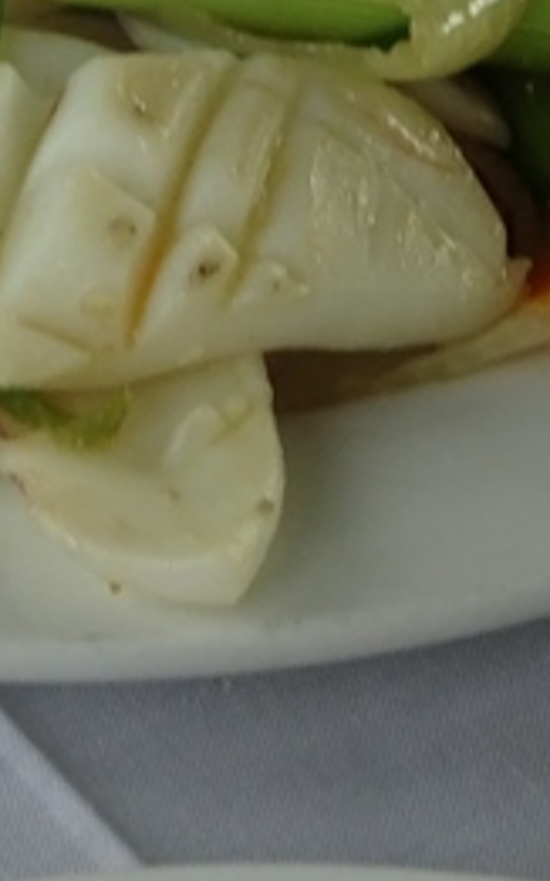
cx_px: 94
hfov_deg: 7.9
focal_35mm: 165
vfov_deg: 12.6
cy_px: 29
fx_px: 3959
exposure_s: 1/60
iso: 250
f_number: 4.5
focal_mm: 9.87
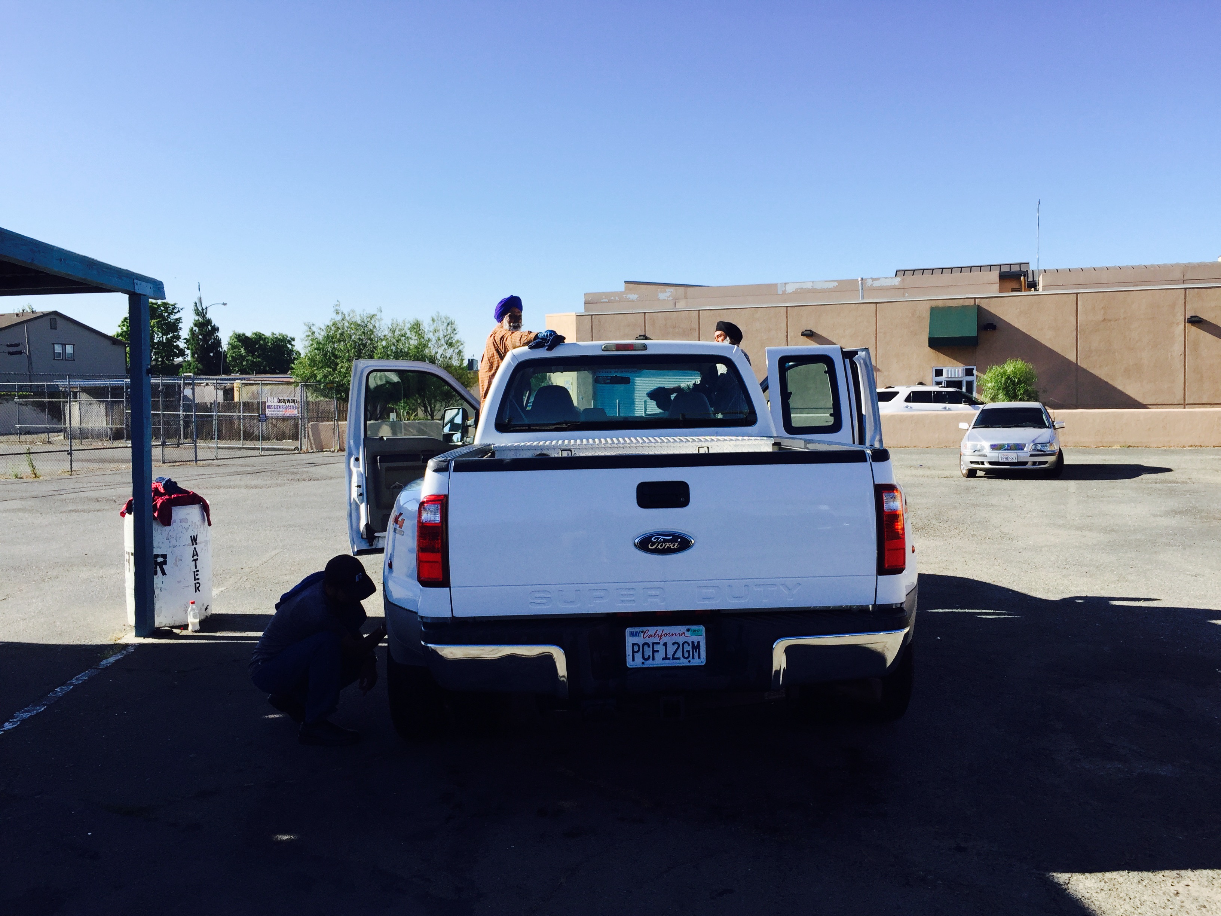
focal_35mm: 29
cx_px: 610
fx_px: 1023
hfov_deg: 61.7
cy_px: 458
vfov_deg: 48.2
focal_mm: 4.15
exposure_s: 1/1319
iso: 32
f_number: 2.2
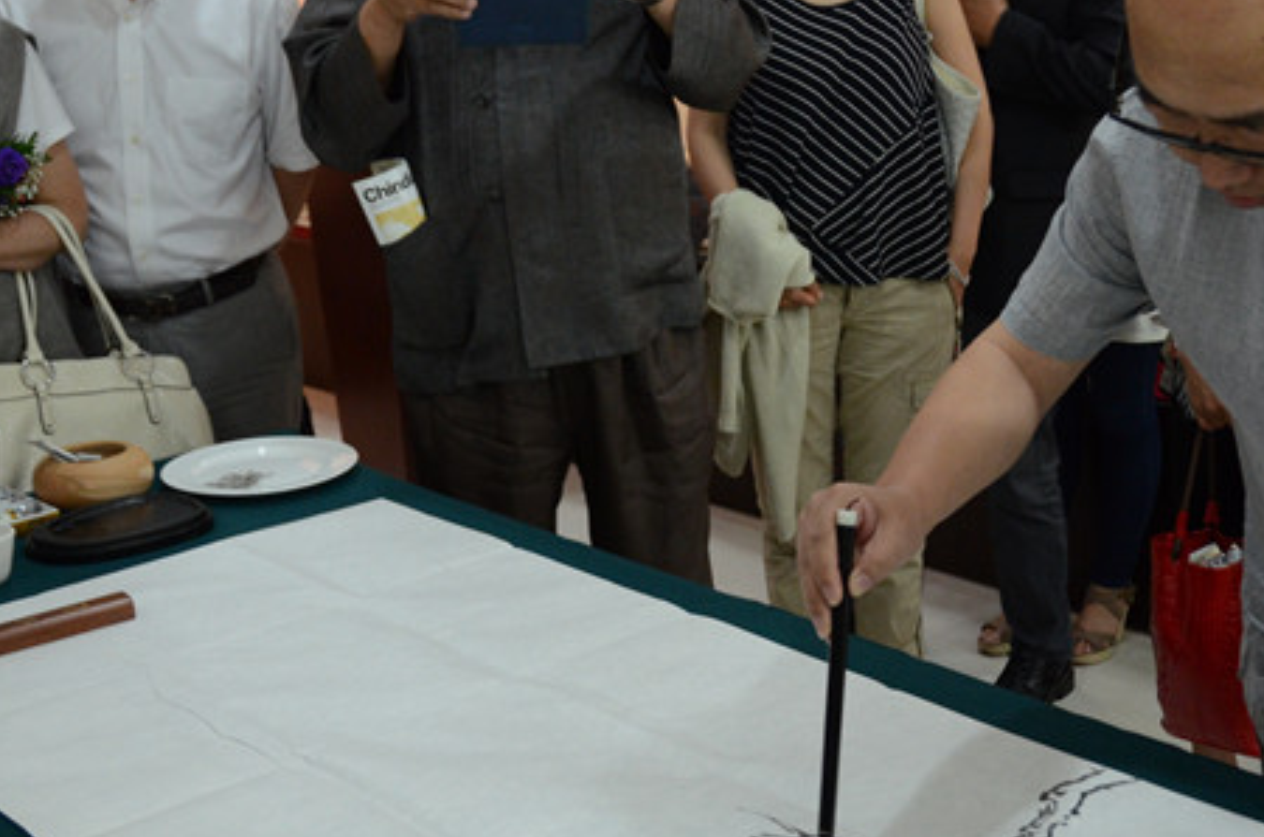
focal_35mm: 50
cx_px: 750
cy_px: 418
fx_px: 1752
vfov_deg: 26.9
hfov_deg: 39.5
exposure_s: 1/30
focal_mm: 20
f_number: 3.5
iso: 1400
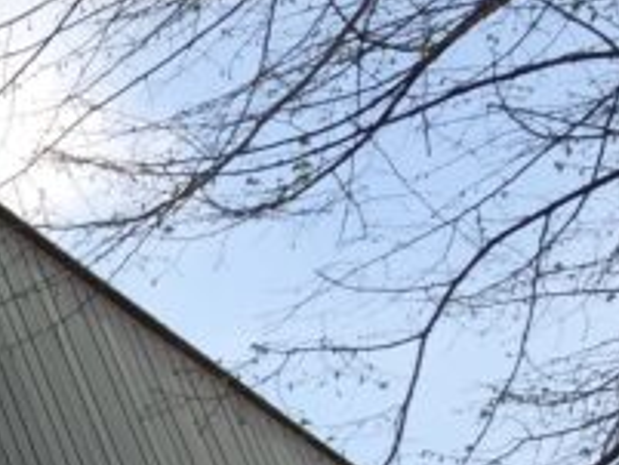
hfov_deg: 10.2
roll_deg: +0.1
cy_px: 821
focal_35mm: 160
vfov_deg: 8.9
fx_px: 2863
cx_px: -1013
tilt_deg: +14.4
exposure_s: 1/791
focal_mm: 4.15
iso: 32
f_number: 2.2
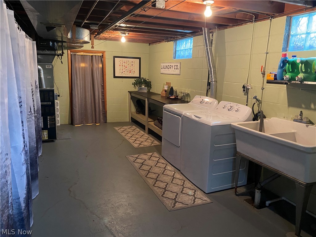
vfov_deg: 53.1
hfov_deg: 67.3
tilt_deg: -12.1
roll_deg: -0.9
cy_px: 118
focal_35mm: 26
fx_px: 237
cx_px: 158
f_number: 1.8
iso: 500
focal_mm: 4.25
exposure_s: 1/30
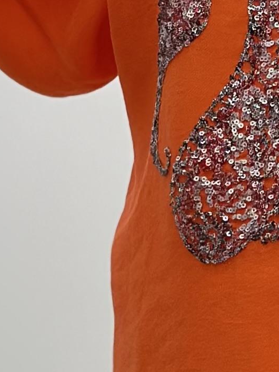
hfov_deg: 5.4
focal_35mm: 274
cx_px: 335
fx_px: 2943
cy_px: -138
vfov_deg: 7.1
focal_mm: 6.86
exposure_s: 1/258
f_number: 1.78
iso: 80
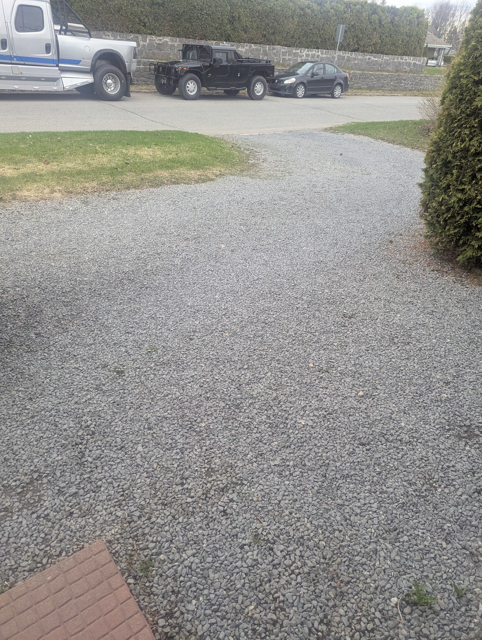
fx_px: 444
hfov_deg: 56.9
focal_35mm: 24
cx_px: 241
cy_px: 320
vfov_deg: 71.5
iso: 638
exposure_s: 1/432
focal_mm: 6.81
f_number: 1.85
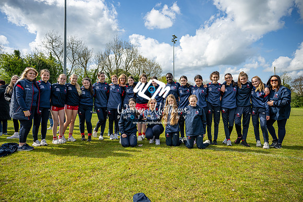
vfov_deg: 53.2
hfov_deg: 73.7
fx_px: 202
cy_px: 101
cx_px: 152
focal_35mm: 24
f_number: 4
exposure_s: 1/800
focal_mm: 24
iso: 100
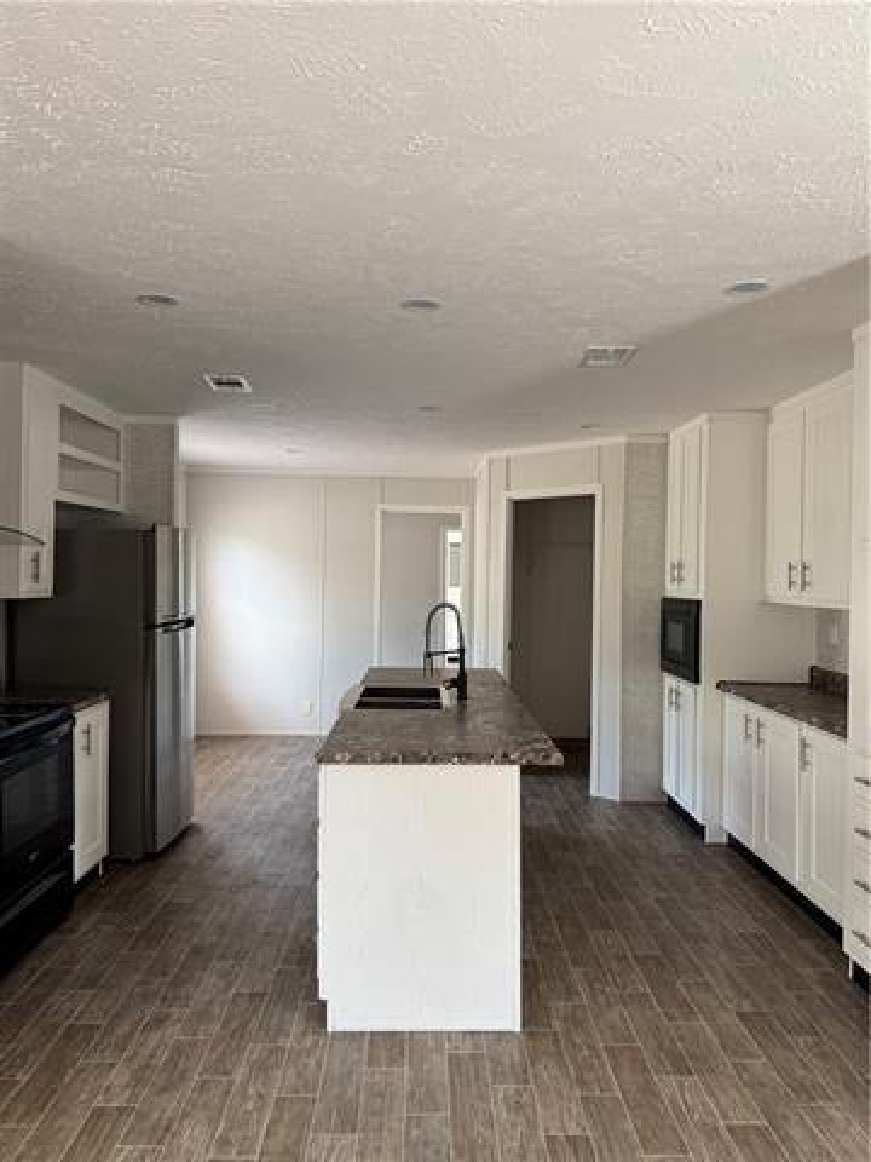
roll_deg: -0.3
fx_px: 805
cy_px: 581
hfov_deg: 56.8
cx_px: 436
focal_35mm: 24
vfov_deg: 71.6
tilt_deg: +0.0
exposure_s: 1/121
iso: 125
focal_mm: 6.76
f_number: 1.78
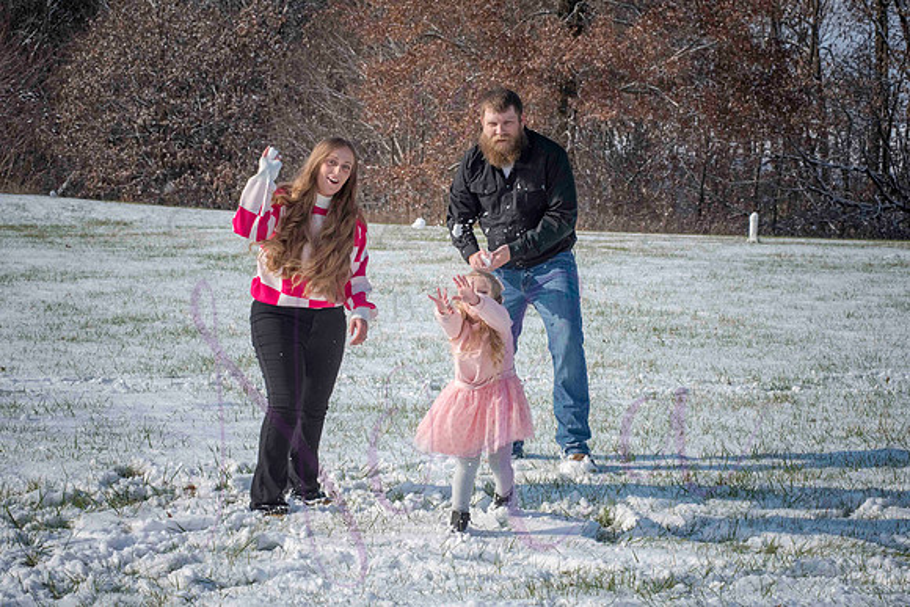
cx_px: 455
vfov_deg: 17.1
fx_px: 2023
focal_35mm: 80
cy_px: 304
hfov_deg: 25.4
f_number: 14
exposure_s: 1/1000
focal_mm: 80
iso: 640
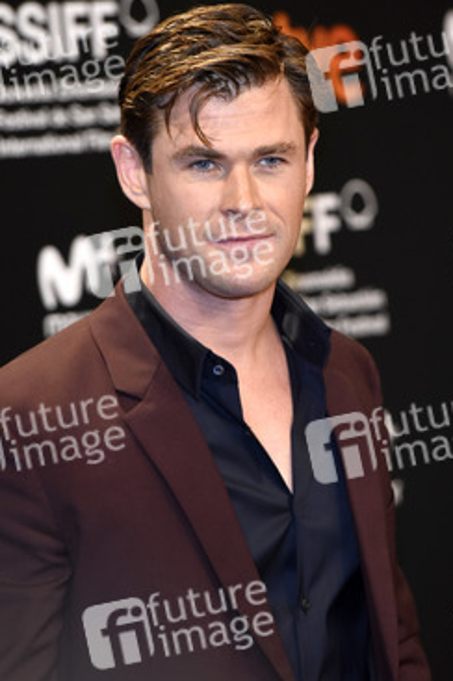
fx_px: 5881
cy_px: 347
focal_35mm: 311
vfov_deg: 6.6
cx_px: 232
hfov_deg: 4.4
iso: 1250
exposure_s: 1/640
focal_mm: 190
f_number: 3.5
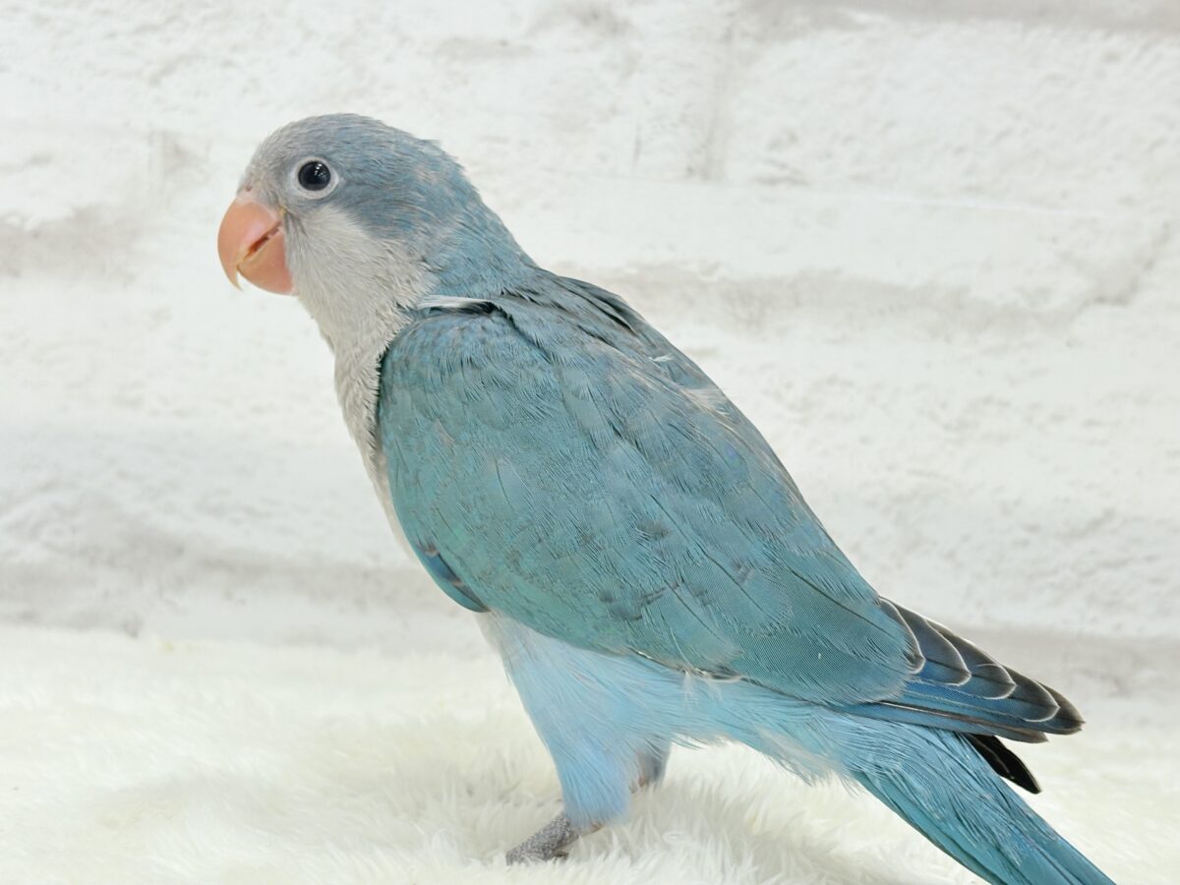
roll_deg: -3.9
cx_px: 590
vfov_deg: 28.0
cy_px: 442
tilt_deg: -4.5
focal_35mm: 52
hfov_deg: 36.8
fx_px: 1773
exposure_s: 1/50
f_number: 1.6
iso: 40
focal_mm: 5.96
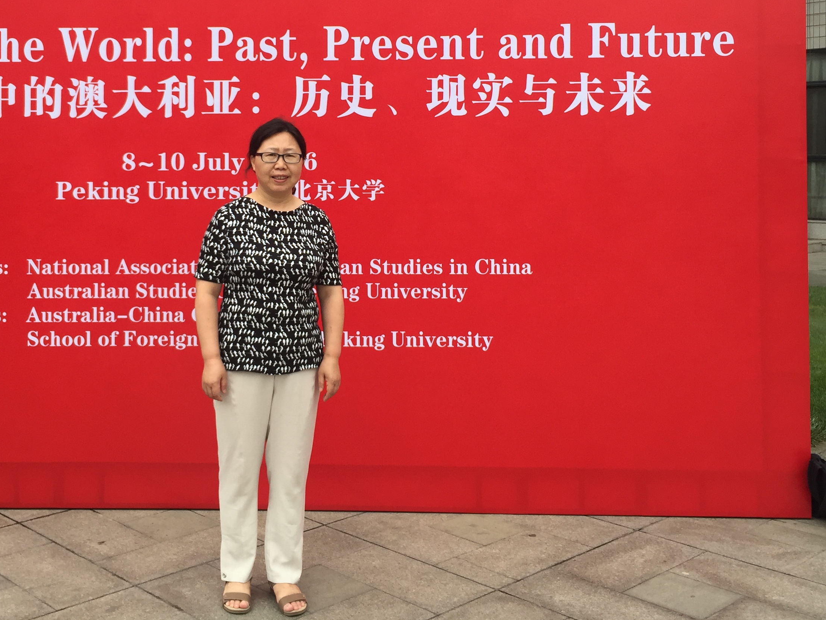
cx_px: 334
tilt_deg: +0.2
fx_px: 1026
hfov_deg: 43.6
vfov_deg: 33.1
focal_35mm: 43
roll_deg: -1.7
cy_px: 172
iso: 32
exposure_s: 1/455
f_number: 2.2
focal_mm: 4.15
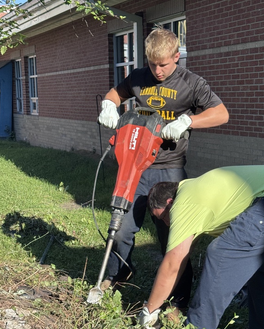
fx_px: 654
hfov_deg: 22.8
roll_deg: +0.5
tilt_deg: -7.4
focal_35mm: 67
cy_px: 181
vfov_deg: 28.3
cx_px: 166
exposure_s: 1/1597
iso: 64
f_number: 1.78
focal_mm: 6.76
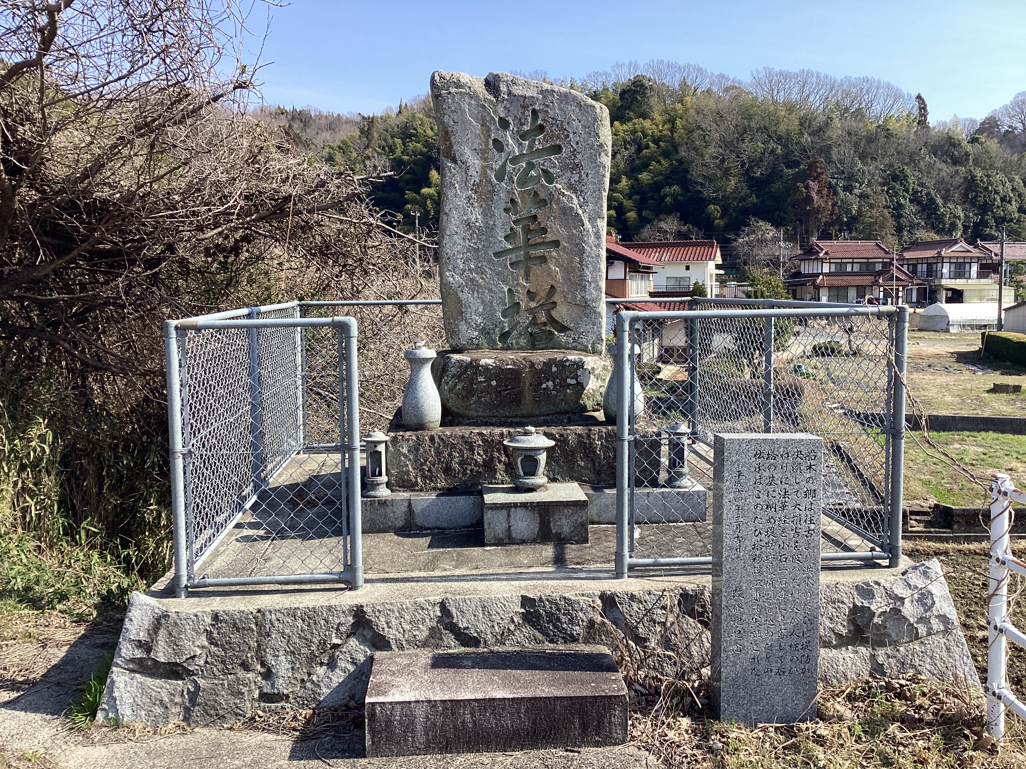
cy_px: 384
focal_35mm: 31
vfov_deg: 45.4
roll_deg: +0.4
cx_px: 513
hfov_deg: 58.4
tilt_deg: -7.1
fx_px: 919
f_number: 2.4
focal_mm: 3.3
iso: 25
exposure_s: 1/641
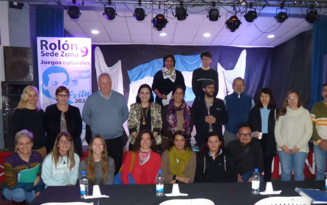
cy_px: 134
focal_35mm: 39
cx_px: 186
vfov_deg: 32.5
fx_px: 348
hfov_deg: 50.2
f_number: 3.3
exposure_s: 1/60
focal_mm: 5.53
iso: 800
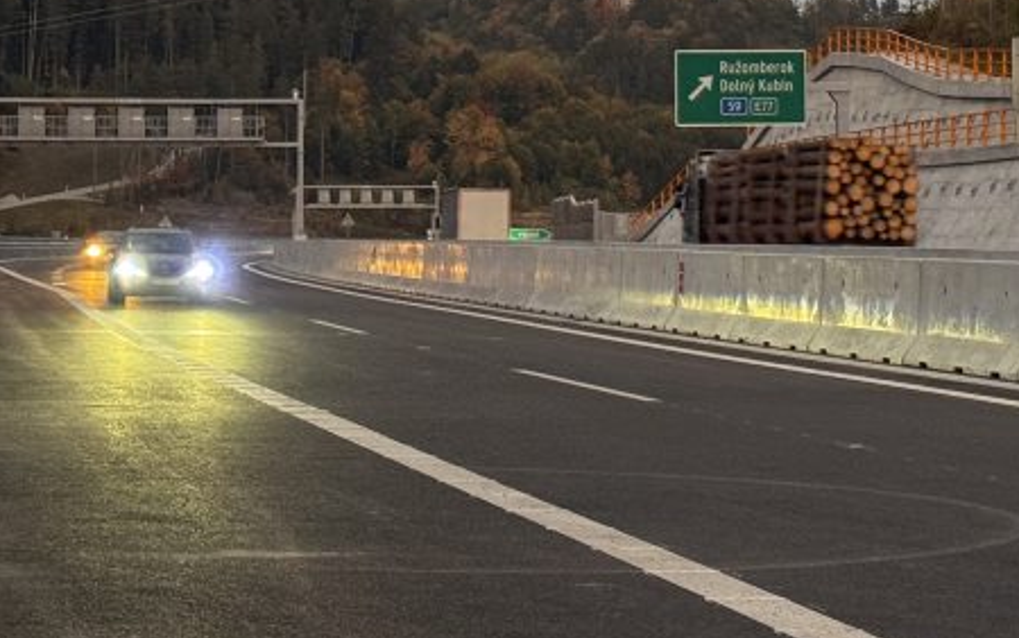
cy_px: 92
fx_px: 3140
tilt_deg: +0.4
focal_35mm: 113
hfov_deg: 18.2
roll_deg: +0.0
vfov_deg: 11.6
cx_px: 838
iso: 400
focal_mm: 6.76
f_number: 1.78
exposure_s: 1/35
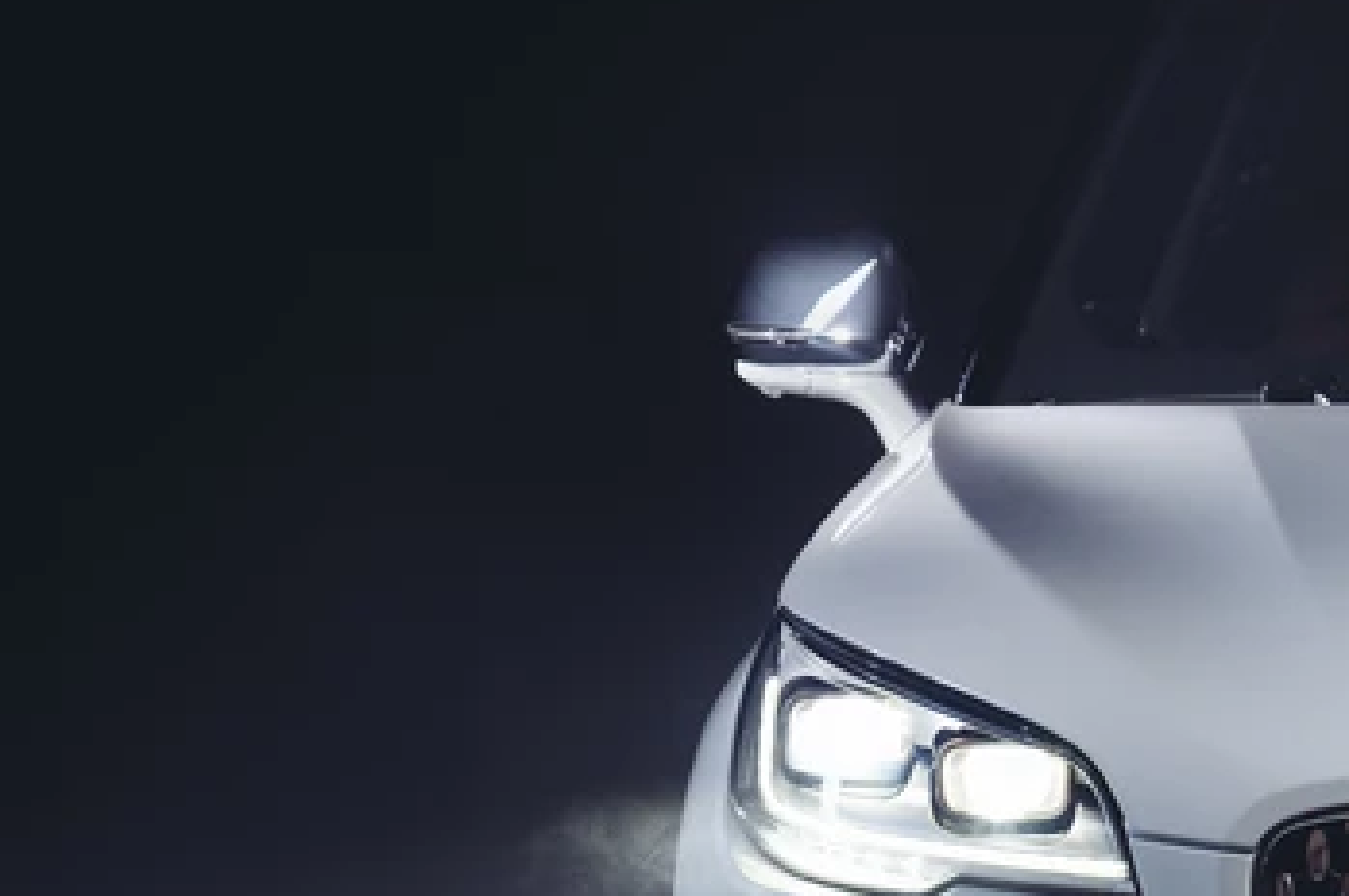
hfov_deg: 10.0
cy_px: 1126
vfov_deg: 6.7
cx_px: 1855
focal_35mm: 202
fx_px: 7562
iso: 320
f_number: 3.5
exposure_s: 1/200
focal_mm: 55
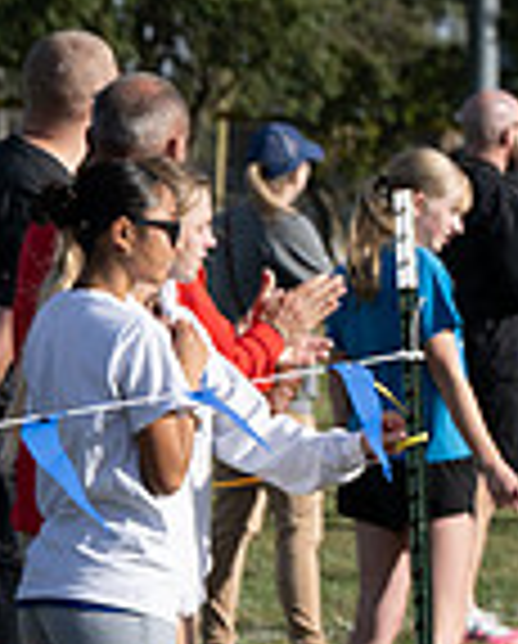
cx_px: 1266
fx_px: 8711
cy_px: 430
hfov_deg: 3.4
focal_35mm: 456
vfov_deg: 4.2
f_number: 7.1
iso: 320
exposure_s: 1/1000
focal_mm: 120
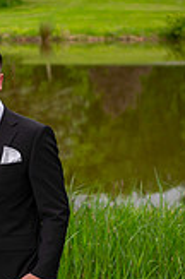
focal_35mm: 138
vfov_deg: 14.8
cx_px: -16
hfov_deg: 9.8
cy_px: 207
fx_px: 1068
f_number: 3.2
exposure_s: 1/3200
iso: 400
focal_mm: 50
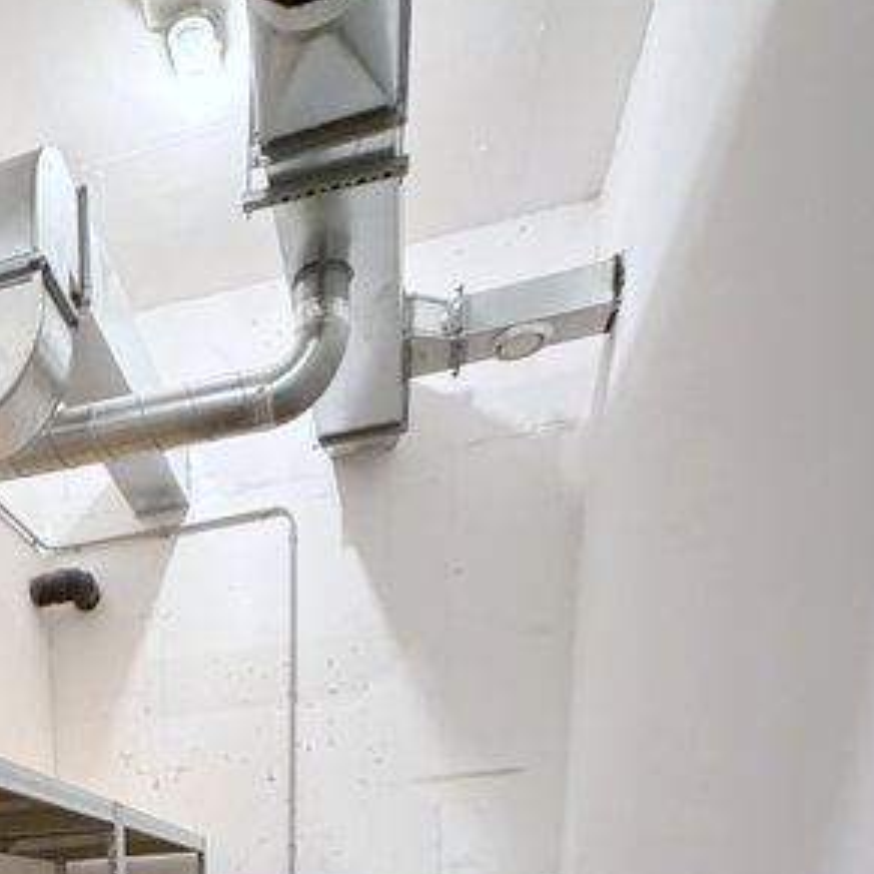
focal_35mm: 34
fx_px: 971
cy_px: 1159
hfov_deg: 43.8
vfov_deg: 33.7
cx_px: 72
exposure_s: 1/50
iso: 500
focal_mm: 2.22
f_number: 2.2
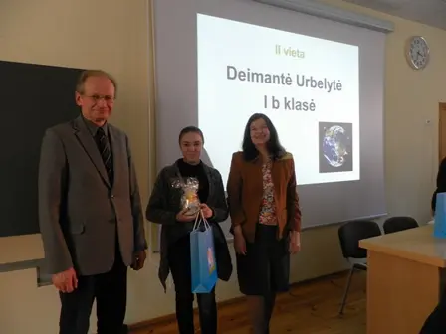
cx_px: 223
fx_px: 335
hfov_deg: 67.3
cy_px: 167
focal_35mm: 26
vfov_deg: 53.1
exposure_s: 1/15
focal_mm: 4.6
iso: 200
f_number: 2.8
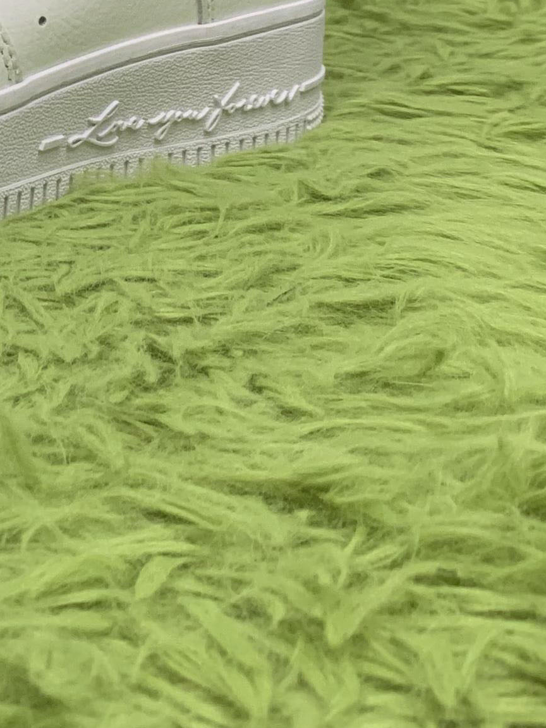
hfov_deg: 15.3
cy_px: -236
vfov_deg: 19.7
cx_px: -198
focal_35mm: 91
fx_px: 1914
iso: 100
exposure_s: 1/71
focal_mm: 4.25
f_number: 1.8
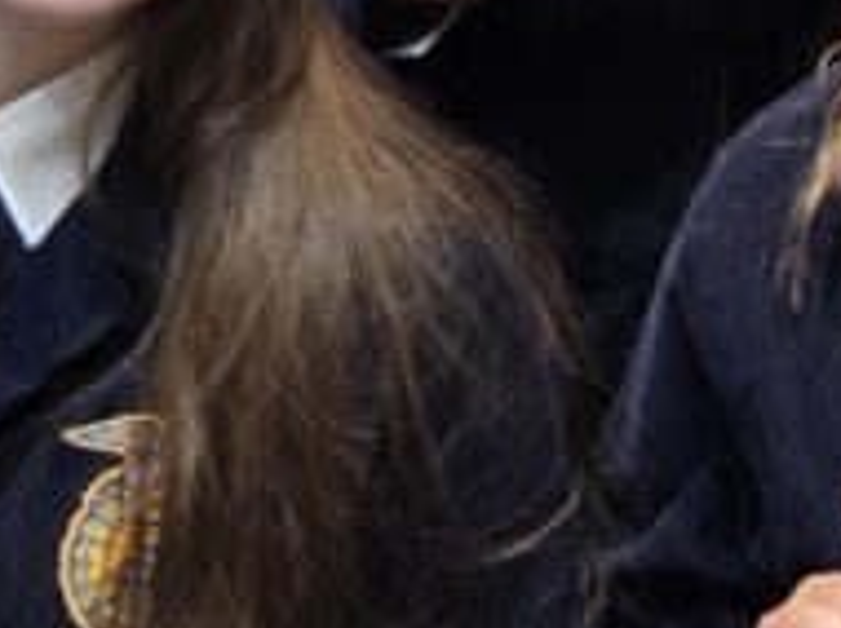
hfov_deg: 15.1
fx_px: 3009
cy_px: -111
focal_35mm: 124
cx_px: 1151
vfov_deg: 11.7
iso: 250
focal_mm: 5.4
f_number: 1.8
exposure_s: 1/120
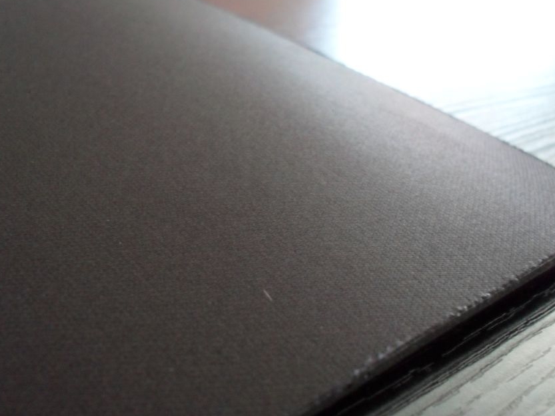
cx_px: 261
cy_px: 236
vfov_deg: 33.6
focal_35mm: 43
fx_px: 690
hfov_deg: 43.8
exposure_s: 1/10
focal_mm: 6.3
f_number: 3.2
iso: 400
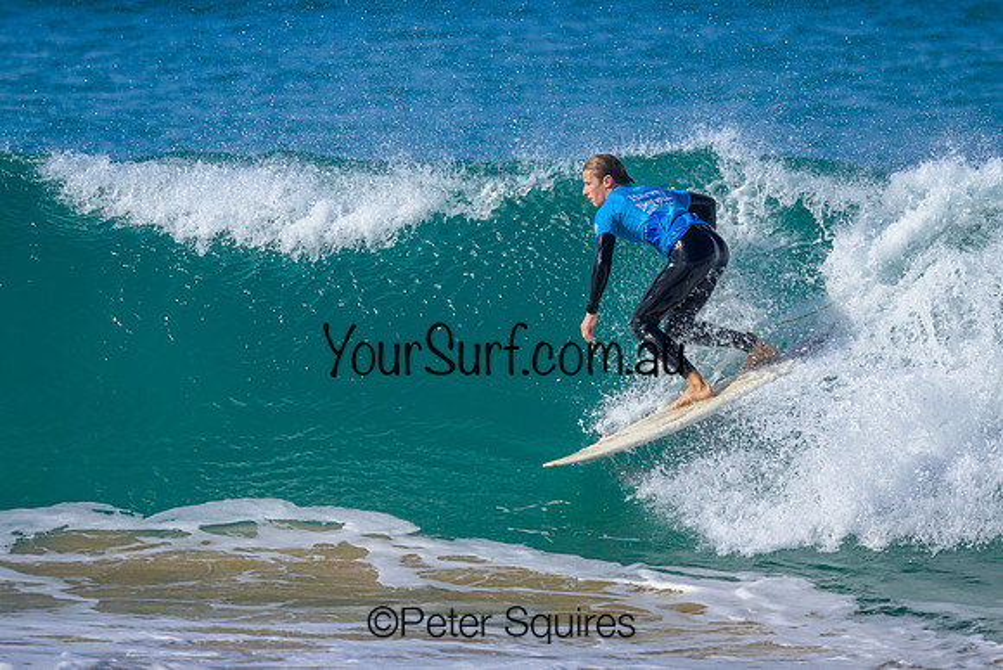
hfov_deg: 1.9
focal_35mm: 1098
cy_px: 239
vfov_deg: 1.3
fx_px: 30609
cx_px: 601
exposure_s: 1/2000
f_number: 6.3
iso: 320
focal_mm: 800
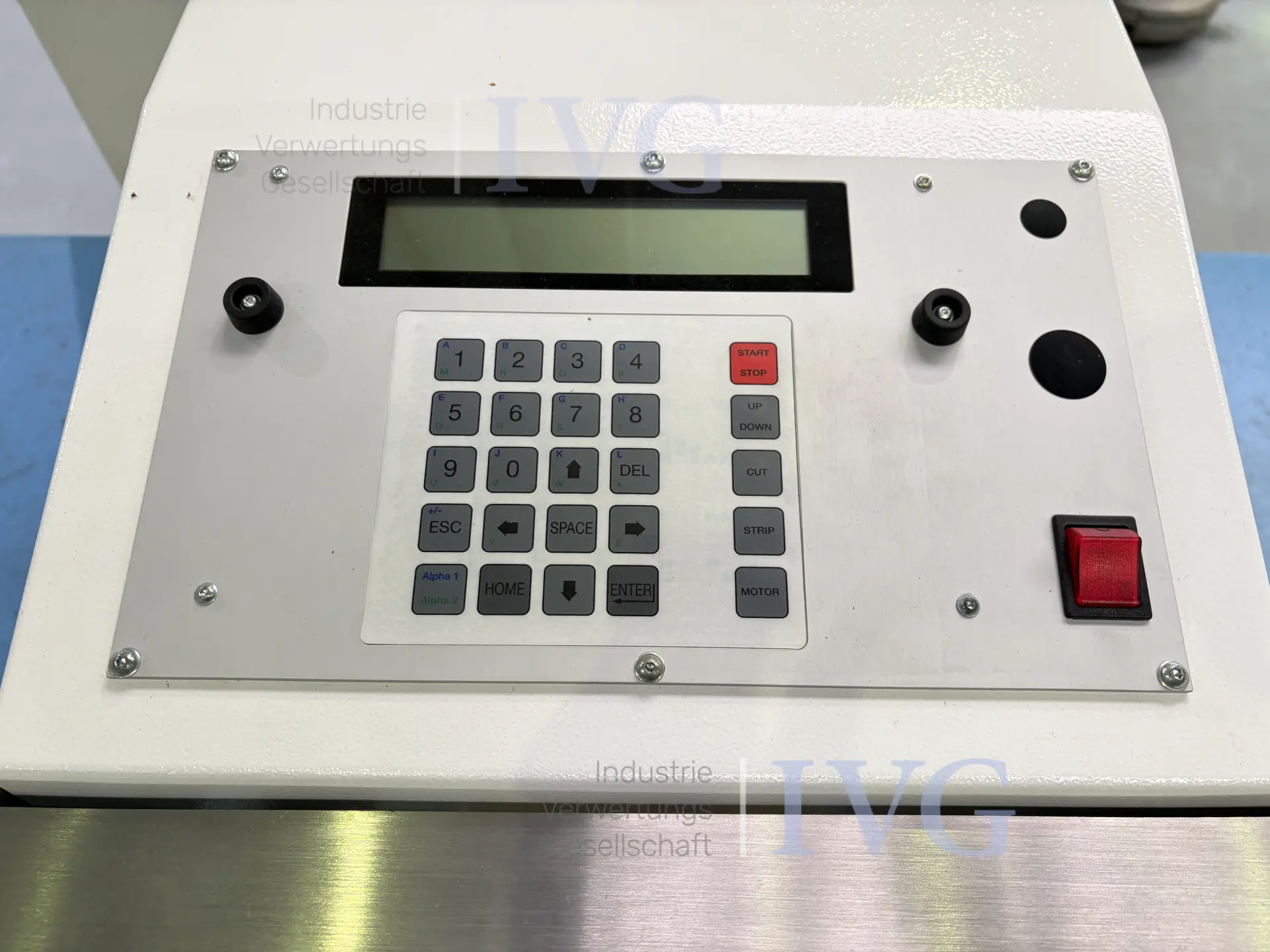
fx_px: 954
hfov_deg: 67.3
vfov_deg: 53.1
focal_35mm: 26
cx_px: 635
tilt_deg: -56.6
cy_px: 476
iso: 100
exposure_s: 1/50
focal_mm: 5.96
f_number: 1.6
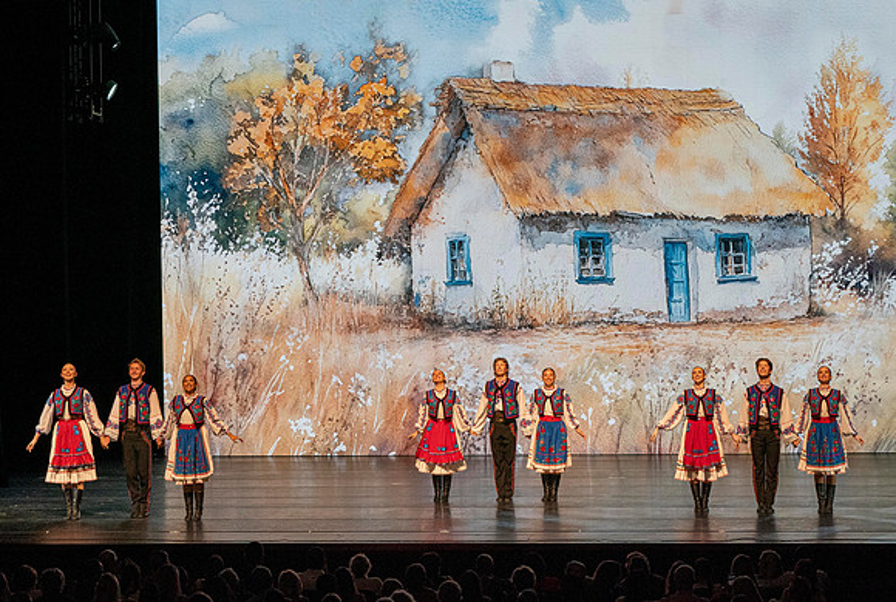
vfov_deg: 11.9
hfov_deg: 17.6
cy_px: 270
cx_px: 418
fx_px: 2894
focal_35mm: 116
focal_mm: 100
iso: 6400
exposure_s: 1/400
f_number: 13
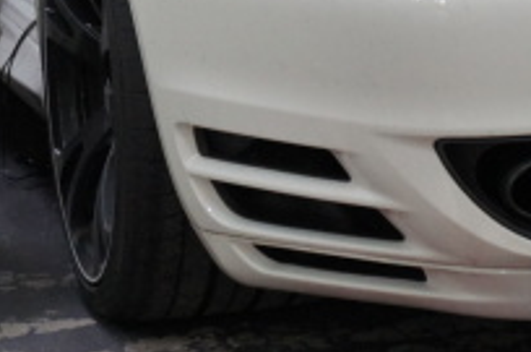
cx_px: 281
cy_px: -74
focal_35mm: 237
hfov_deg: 8.7
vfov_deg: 5.7
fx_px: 3494
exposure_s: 1/100
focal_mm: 55
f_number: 5.6
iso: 1600
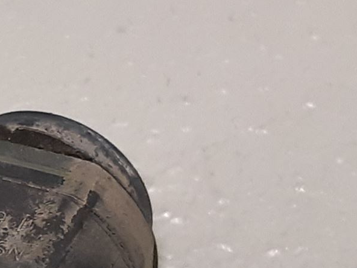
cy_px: 286
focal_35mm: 90
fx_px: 928
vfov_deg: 16.0
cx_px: -103
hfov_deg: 20.0
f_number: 1.7
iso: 160
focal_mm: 3.93
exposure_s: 1/50
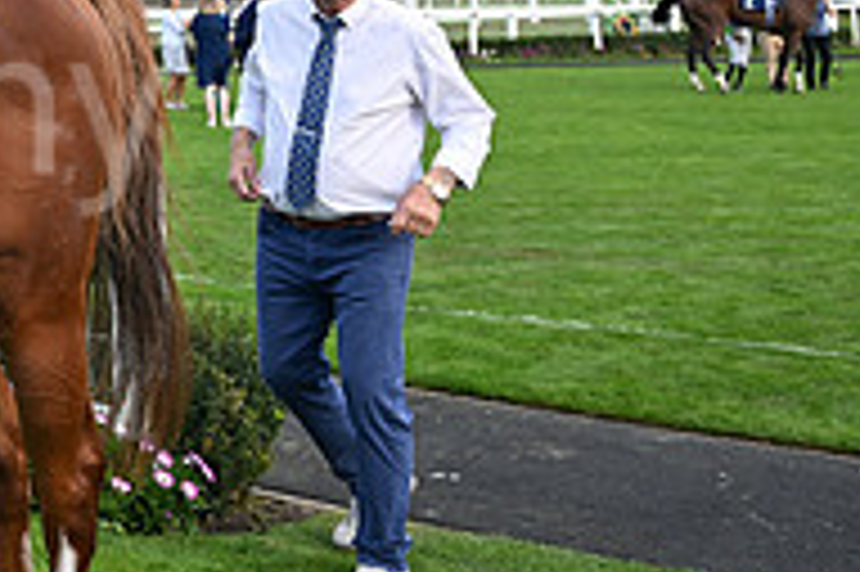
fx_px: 1742
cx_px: -405
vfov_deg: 17.8
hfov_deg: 22.9
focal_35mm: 73
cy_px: -110
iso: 400
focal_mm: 24
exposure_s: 1/400
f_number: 5
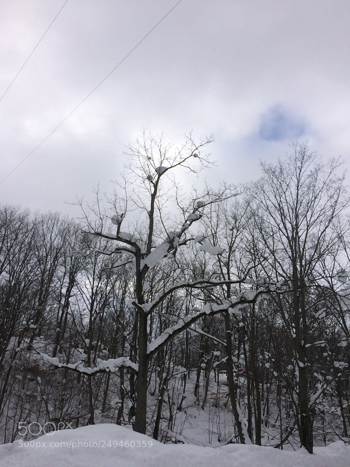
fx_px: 391
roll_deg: -3.8
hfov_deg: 48.2
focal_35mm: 29
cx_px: 175
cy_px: 234
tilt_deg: +22.9
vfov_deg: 61.7
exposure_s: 1/2793
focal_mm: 4.15
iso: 32
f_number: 2.2
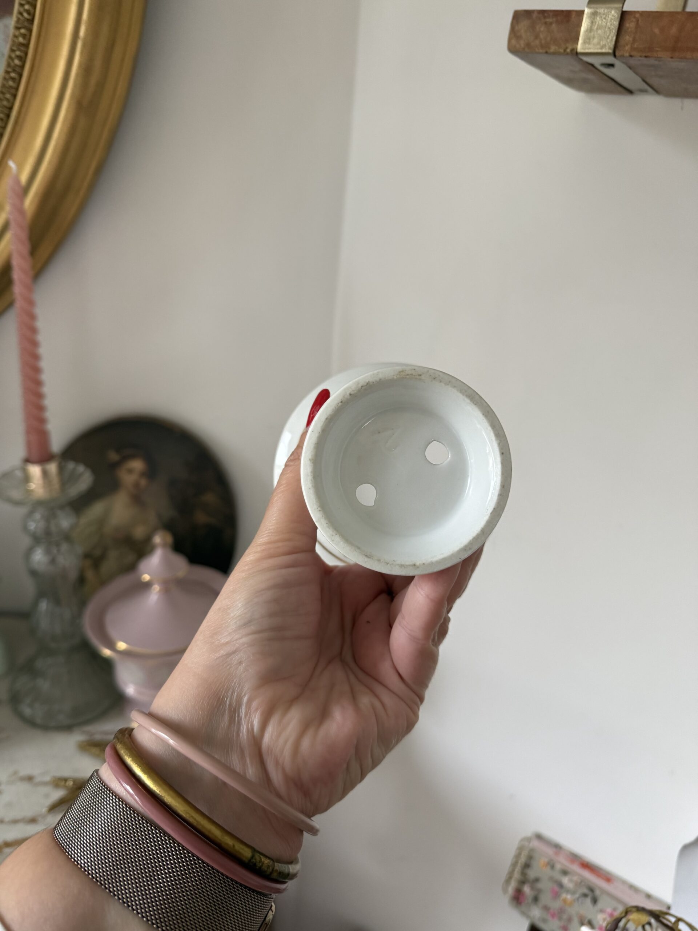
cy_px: 466
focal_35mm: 24
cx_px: 349
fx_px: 645
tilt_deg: -23.8
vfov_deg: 71.6
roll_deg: -5.1
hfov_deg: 56.8
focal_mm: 6.76
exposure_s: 1/107
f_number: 1.78
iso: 200
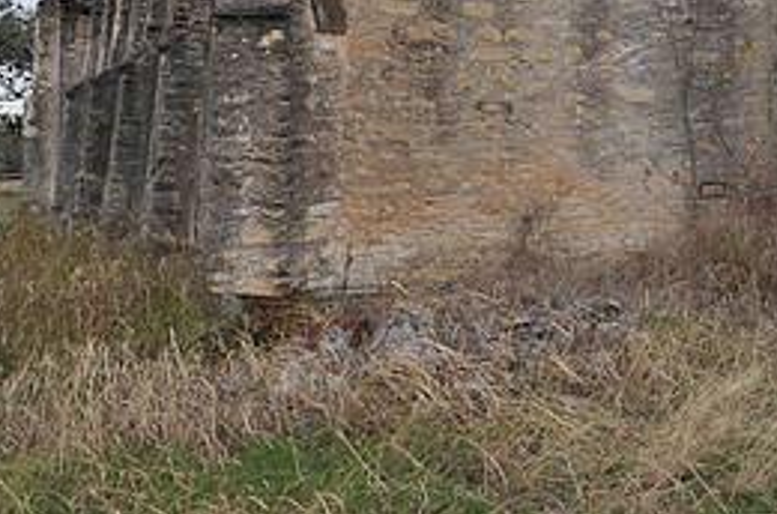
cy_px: -52
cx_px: 798
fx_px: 1443
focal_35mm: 67
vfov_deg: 19.4
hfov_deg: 28.1
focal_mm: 20
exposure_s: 1/50
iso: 200
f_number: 7.1
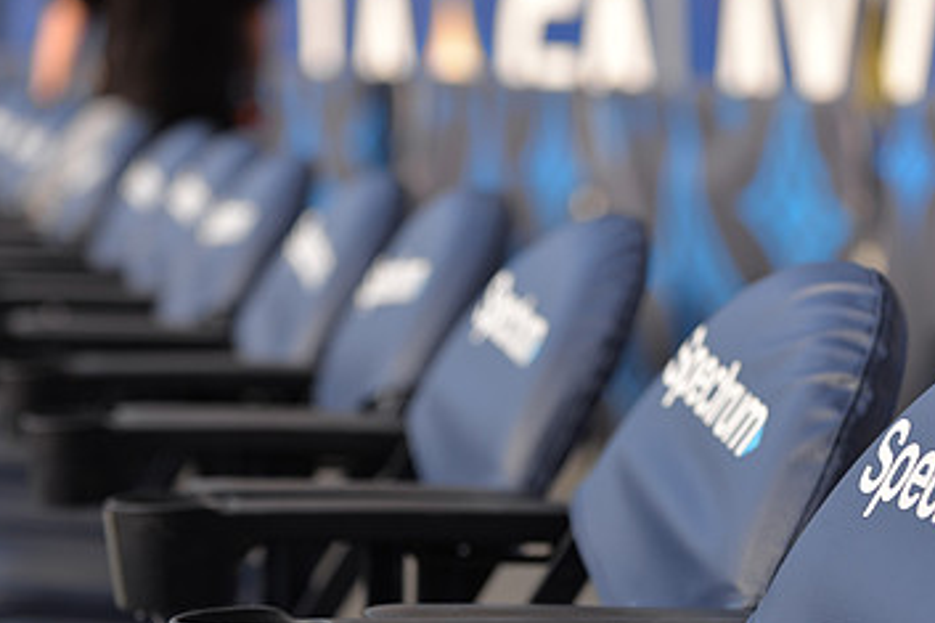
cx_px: 556
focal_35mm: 148
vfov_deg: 9.2
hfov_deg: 13.9
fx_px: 3842
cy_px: 473
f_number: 2.8
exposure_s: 1/2000
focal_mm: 90
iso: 200
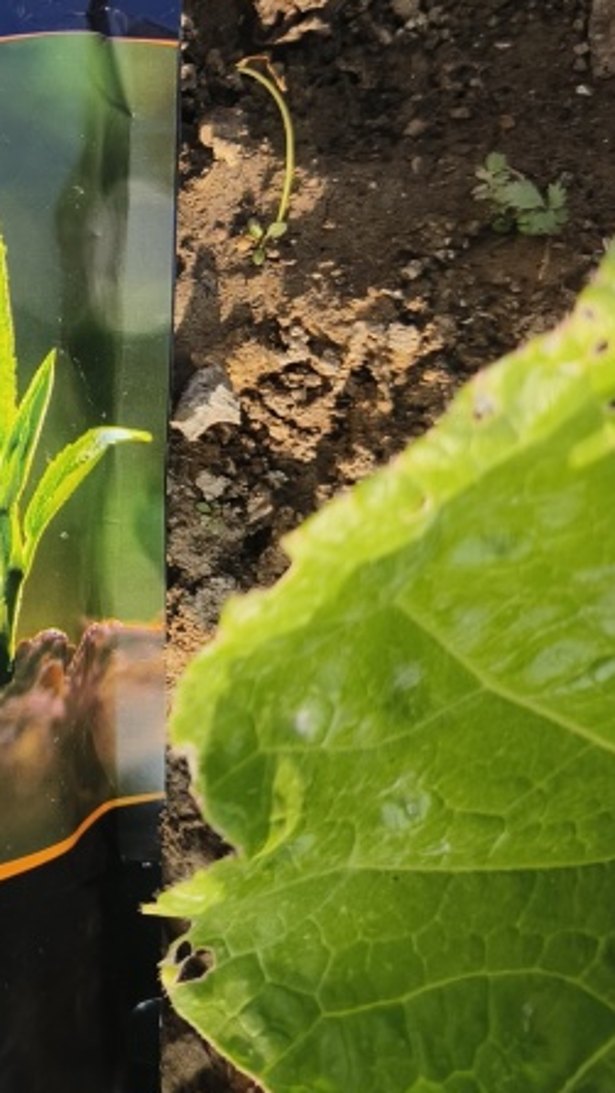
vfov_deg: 34.5
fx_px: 1739
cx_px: -265
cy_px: 339
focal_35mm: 60
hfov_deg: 18.2
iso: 128
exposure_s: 1/2415
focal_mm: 5.5
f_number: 1.75
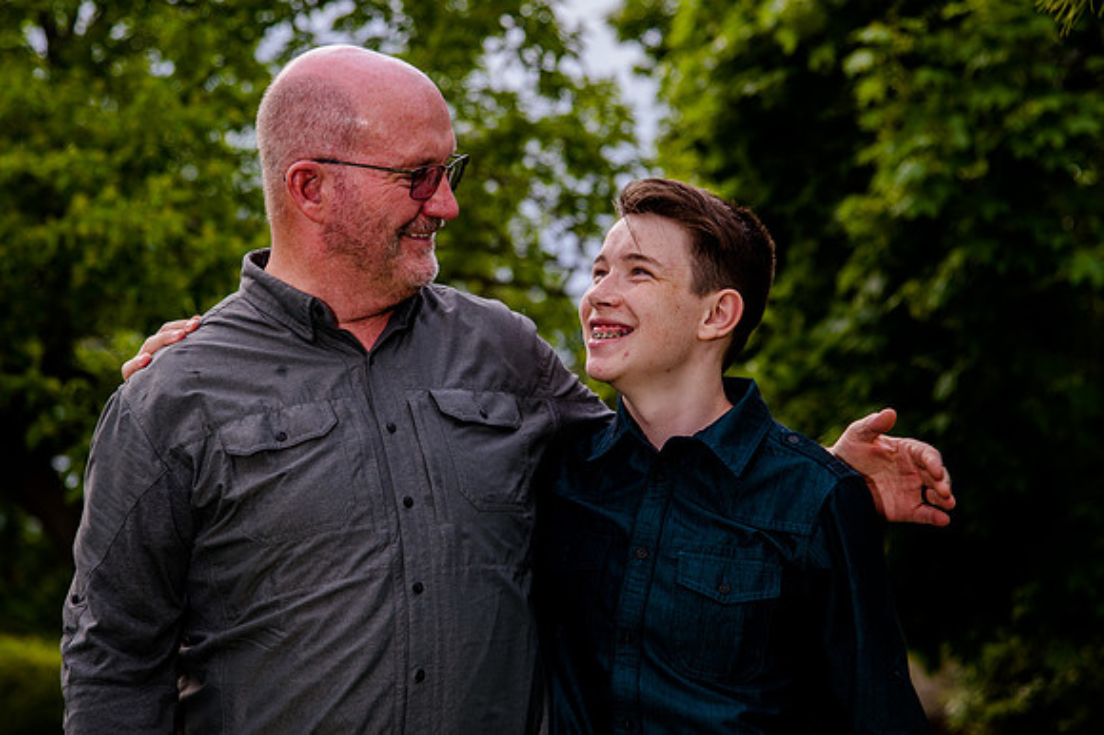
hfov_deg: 18.7
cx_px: 531
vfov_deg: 12.5
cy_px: 298
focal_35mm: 109
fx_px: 3351
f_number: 4.5
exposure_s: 1/200
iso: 160
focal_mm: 92
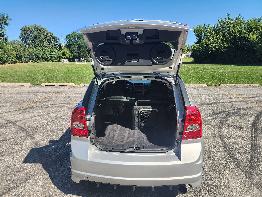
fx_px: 174
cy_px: 98
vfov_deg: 58.9
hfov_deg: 73.9
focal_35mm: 23
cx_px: 131
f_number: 1.8
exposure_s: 1/603
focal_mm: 6.4
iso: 12
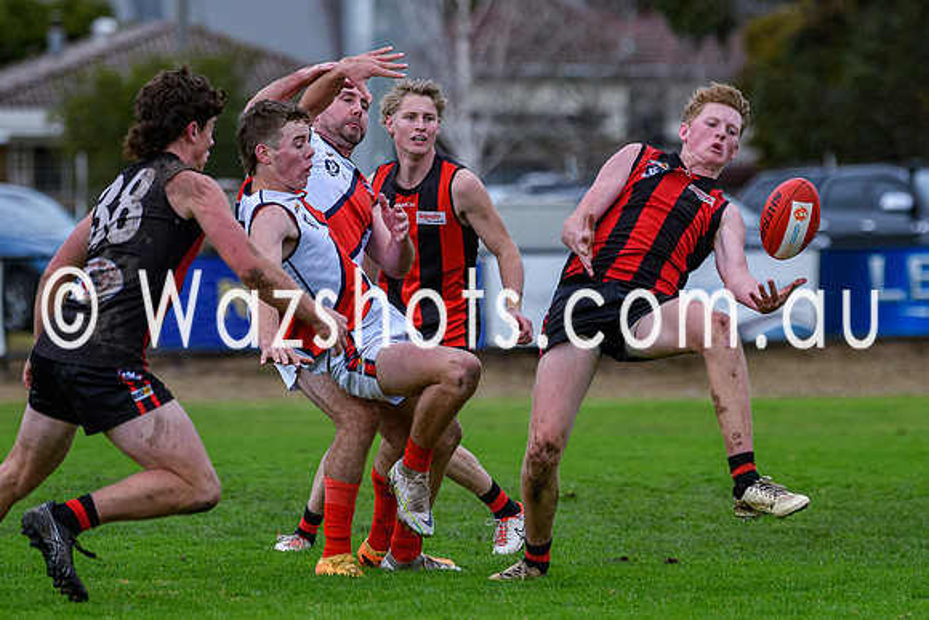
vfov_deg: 3.8
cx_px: 502
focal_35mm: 366
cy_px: 361
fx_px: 9450
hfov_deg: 5.6
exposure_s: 1/4000
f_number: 2.8
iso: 720
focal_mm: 165
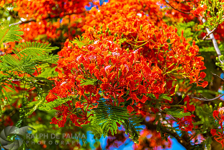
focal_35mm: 62
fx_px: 386
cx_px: 112
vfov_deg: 21.9
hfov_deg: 32.4
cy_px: 75
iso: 64
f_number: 2.8
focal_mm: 62
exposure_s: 1/640
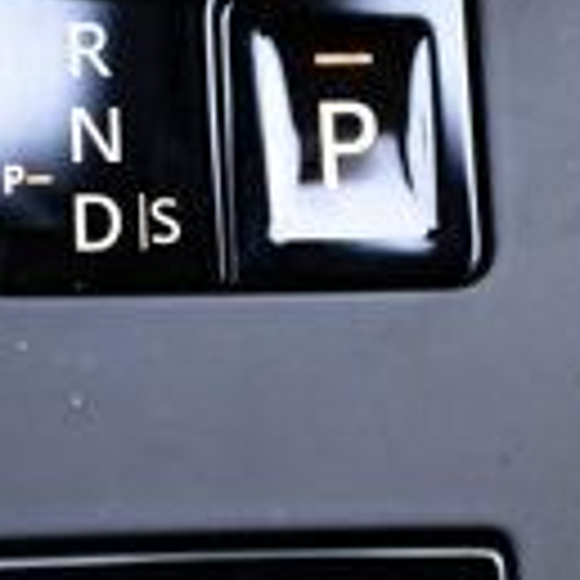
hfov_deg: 8.7
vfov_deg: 8.5
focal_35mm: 202
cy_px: -151
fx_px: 3829
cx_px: 207
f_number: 3.5
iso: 800
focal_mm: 48
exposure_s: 1/200
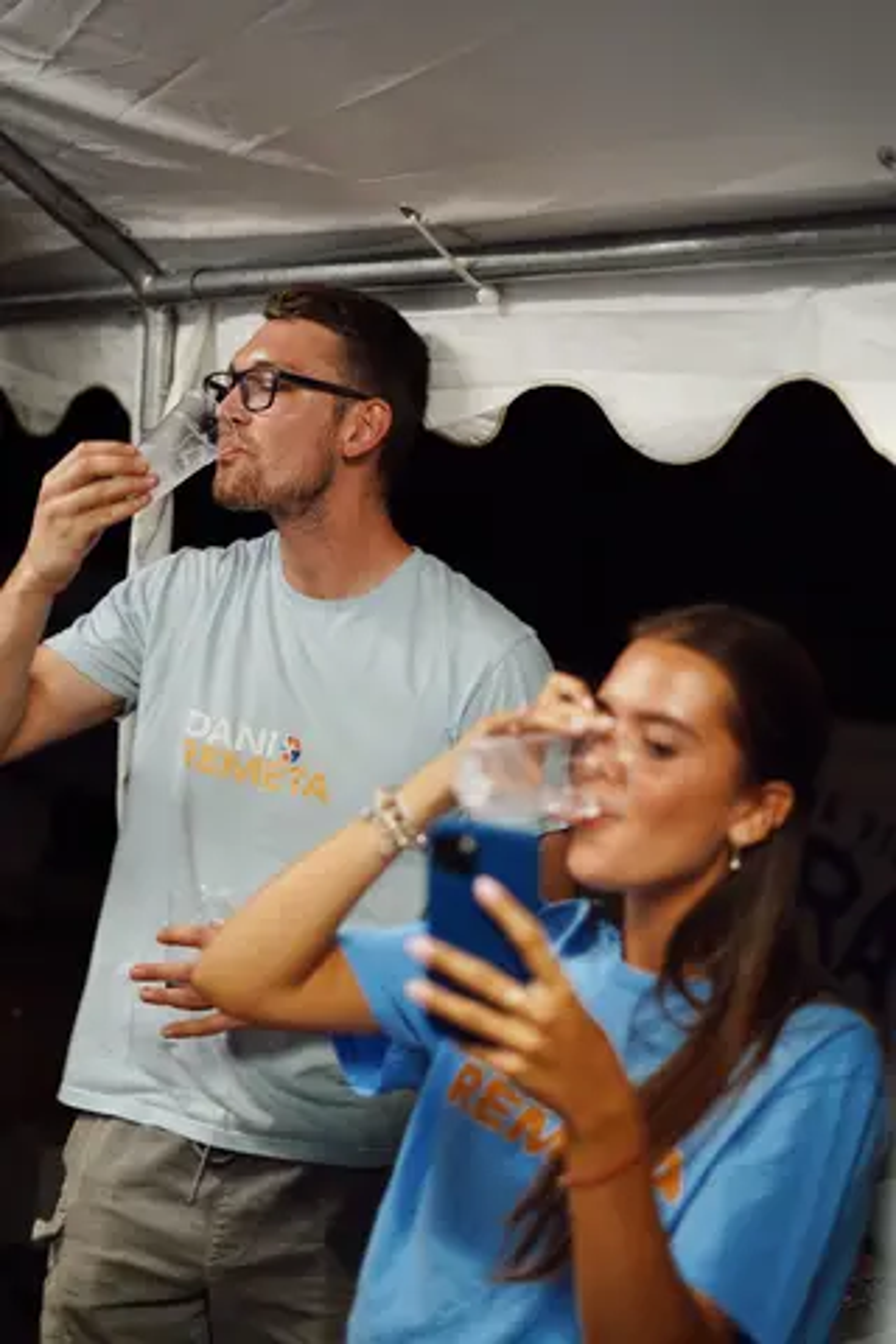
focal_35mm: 50
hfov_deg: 27.0
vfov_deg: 39.6
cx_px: 448
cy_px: 672
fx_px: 1867
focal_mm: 50
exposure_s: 1/100
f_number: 1.8
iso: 400
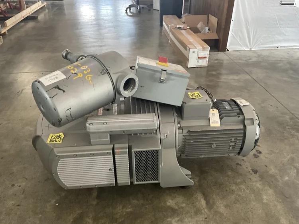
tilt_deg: -32.8
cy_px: 112
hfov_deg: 61.6
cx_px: 150
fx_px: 251
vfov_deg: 48.3
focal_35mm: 29
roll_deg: +0.3
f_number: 1.8
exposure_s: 1/60
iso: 250
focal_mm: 3
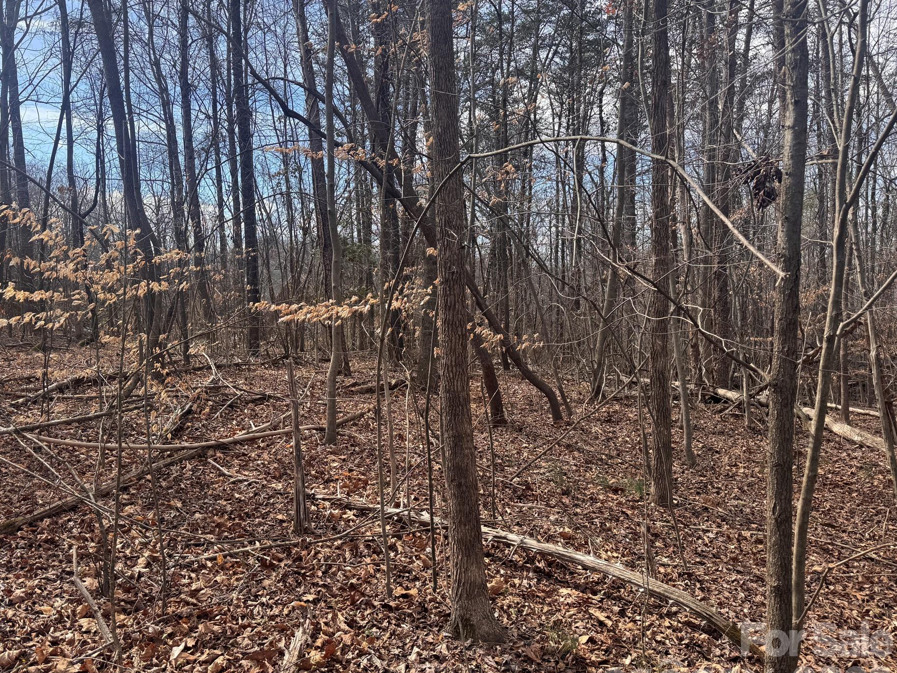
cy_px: 340
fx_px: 700
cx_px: 393
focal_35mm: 27
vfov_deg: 51.4
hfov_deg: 65.1
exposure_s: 1/1059
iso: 80
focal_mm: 6.76
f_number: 1.78
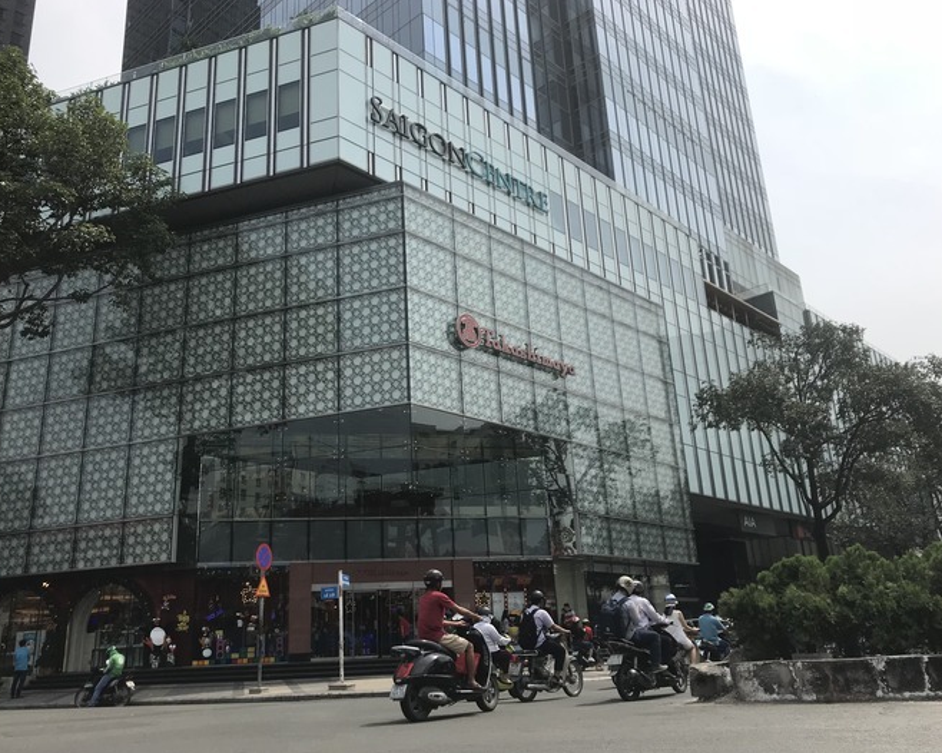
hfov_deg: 58.8
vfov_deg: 48.5
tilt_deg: +18.9
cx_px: 450
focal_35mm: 30
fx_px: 836
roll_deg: +3.3
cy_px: 371
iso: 20
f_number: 1.8
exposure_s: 1/3195
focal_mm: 3.99
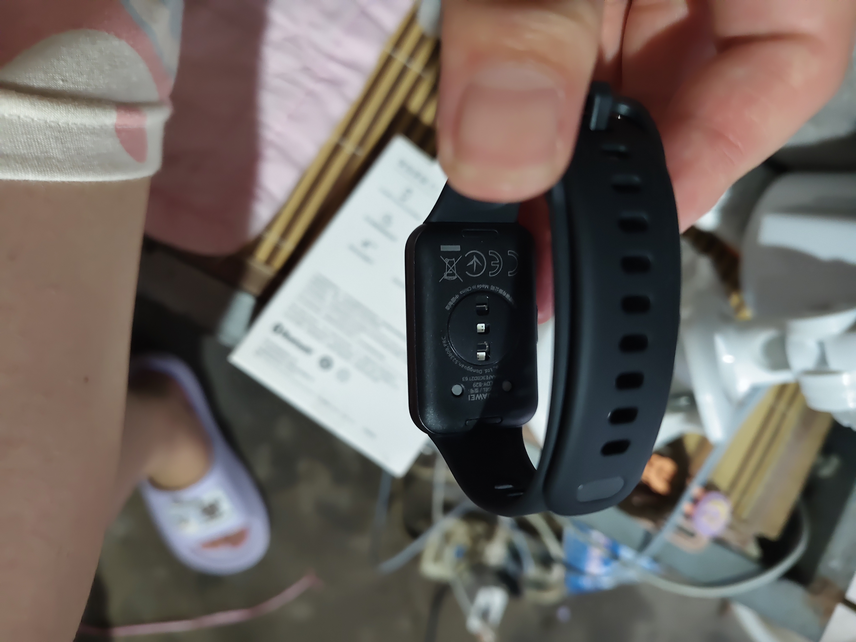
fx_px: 593
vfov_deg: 56.8
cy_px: 321
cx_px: 428
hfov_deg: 71.6
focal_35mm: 24
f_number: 1.88
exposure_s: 1/33.3
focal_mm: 5.56
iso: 2461
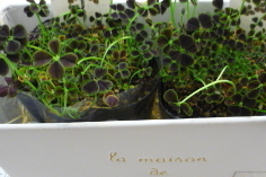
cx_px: 157
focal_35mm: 51
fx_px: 377
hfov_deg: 38.8
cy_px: 96
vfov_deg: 26.4
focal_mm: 5.5
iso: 400
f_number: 2.8
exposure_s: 1/15
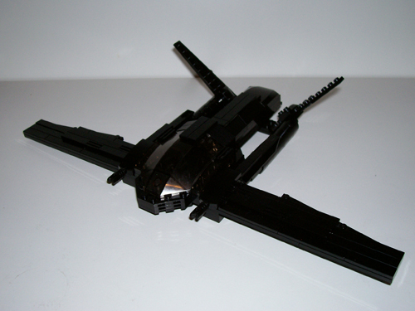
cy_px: 156
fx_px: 504
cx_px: 208
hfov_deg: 44.8
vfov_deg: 34.3
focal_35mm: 42
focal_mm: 7
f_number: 2.9
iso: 80
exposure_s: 1/68.5
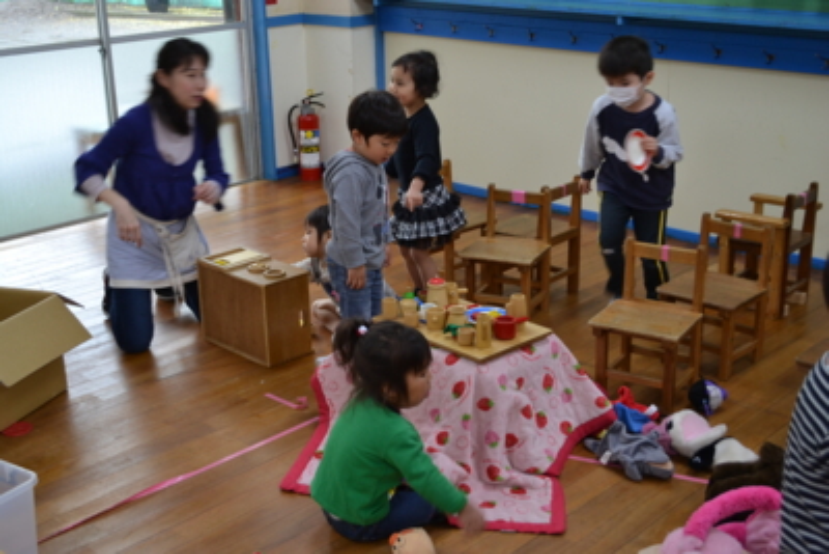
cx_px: 414
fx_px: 1037
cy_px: 277
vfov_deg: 29.9
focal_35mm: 45
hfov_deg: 43.6
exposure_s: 1/40
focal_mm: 30
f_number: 4.5
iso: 400
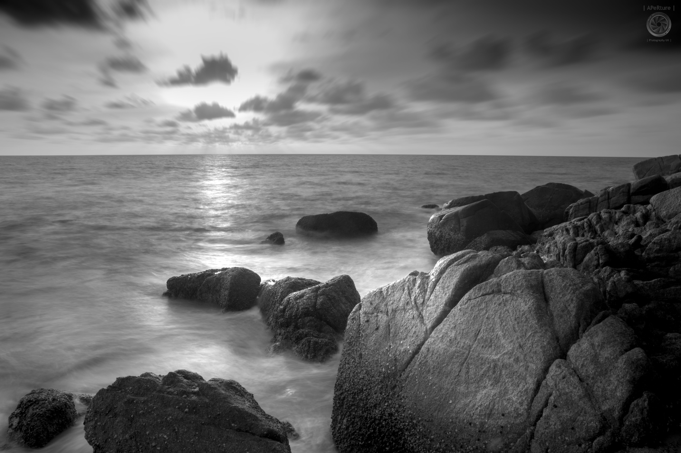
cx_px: 340
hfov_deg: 67.4
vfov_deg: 47.8
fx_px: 510
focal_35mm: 27
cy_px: 226
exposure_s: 2.5
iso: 100
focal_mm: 18
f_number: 22
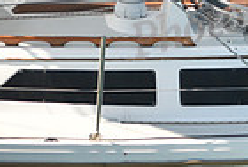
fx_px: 2223
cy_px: 79
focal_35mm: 322
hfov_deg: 6.2
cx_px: 475
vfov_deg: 4.3
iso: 250
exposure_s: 1/800
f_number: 3.5
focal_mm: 78
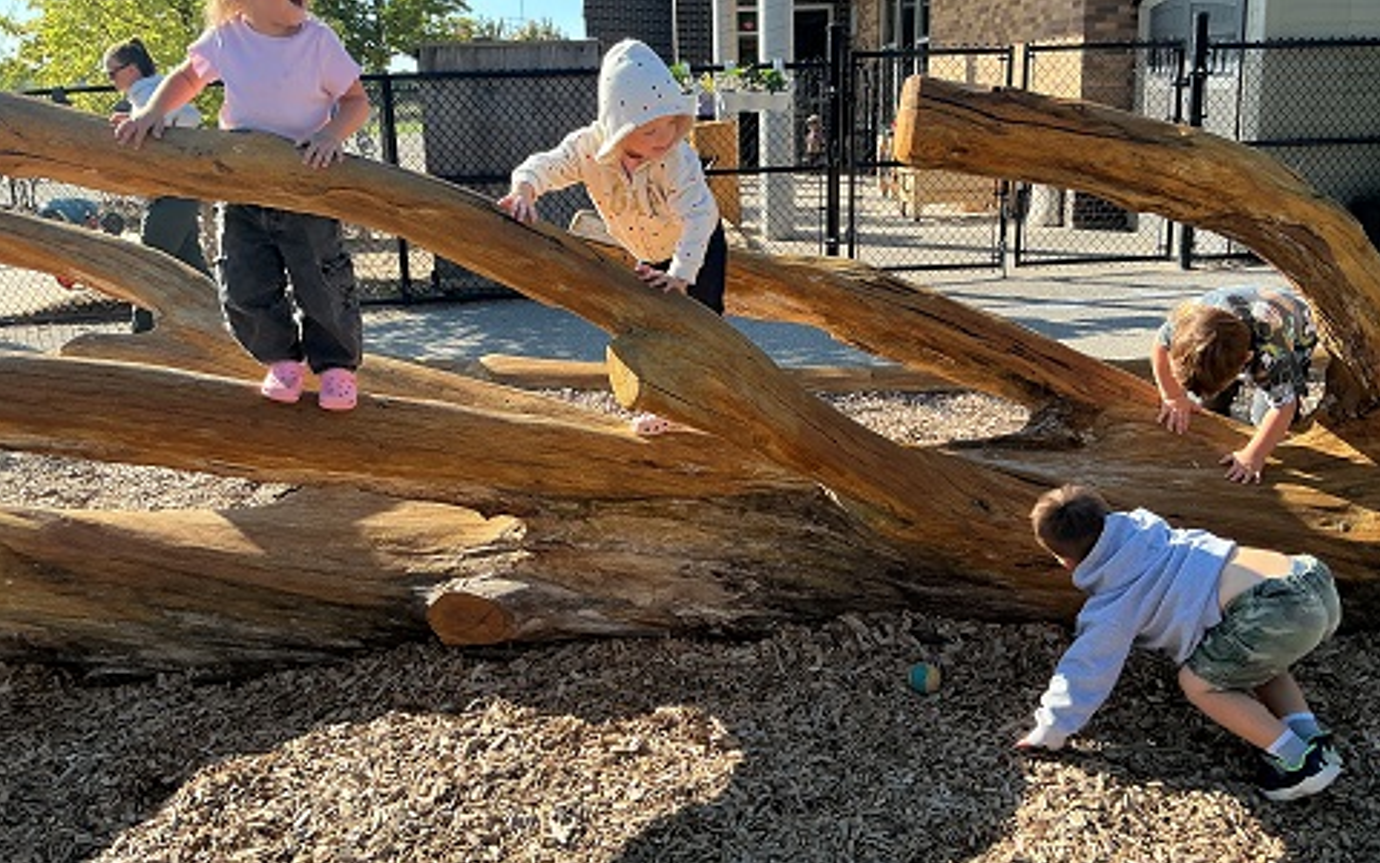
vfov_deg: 39.4
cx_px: 702
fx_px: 1204
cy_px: 396
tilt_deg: -15.0
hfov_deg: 59.7
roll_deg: +1.9
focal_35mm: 32
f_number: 1.8
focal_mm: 3
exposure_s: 1/642
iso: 25
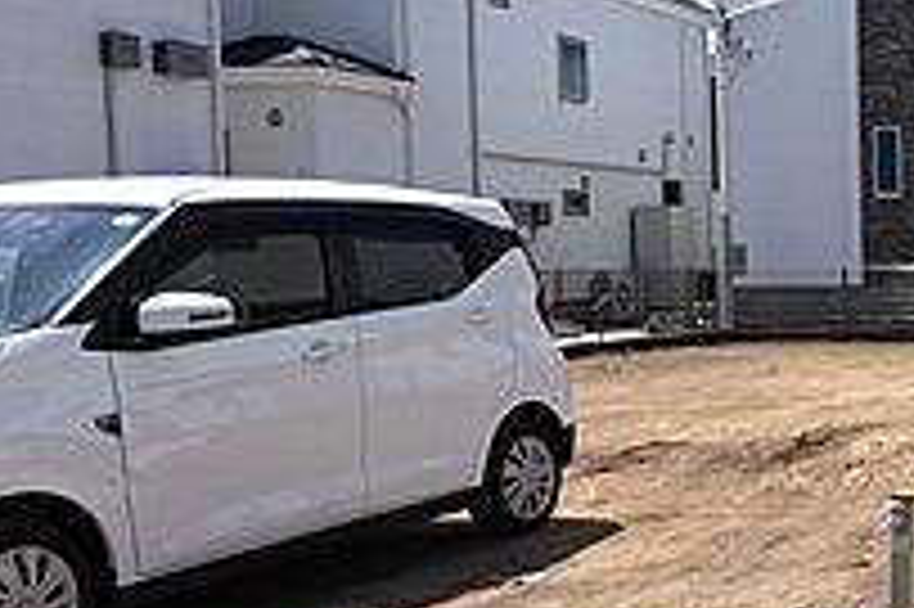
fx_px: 1395
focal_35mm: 55
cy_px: 304
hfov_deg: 26.1
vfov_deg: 24.6
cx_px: 1387
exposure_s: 1/500
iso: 100
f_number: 8
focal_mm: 18
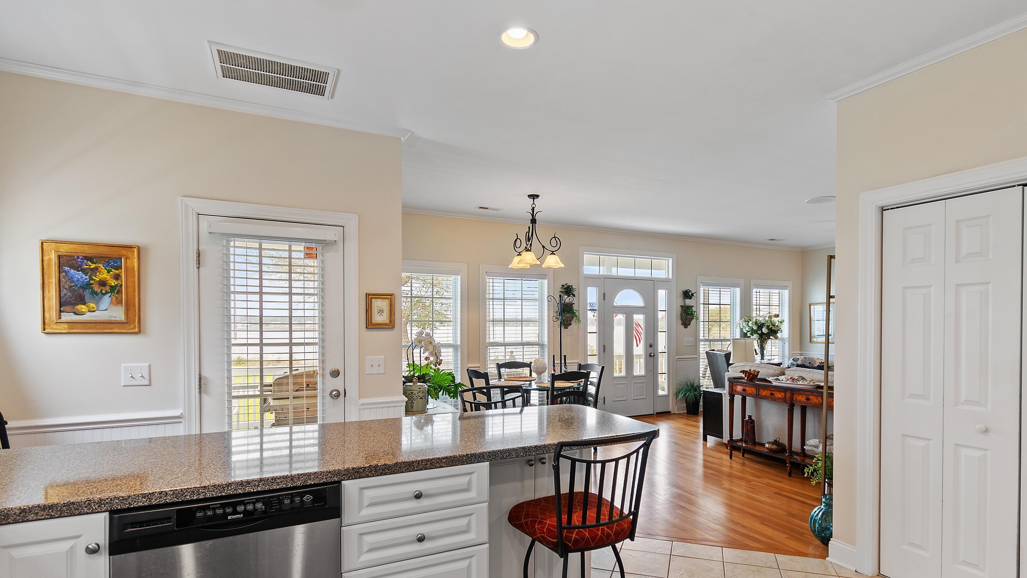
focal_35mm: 18
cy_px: 336
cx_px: 550
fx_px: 490
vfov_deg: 60.7
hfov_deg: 92.5
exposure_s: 1/8
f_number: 4.5
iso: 100
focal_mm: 10
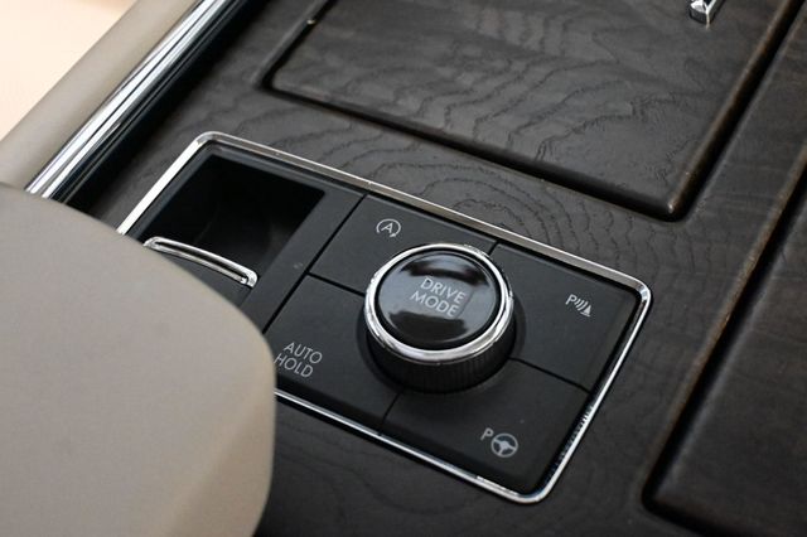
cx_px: 404
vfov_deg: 24.4
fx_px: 1243
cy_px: 268
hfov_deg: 36.0
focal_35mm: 56
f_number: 5.3
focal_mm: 37
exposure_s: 1/50
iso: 12800
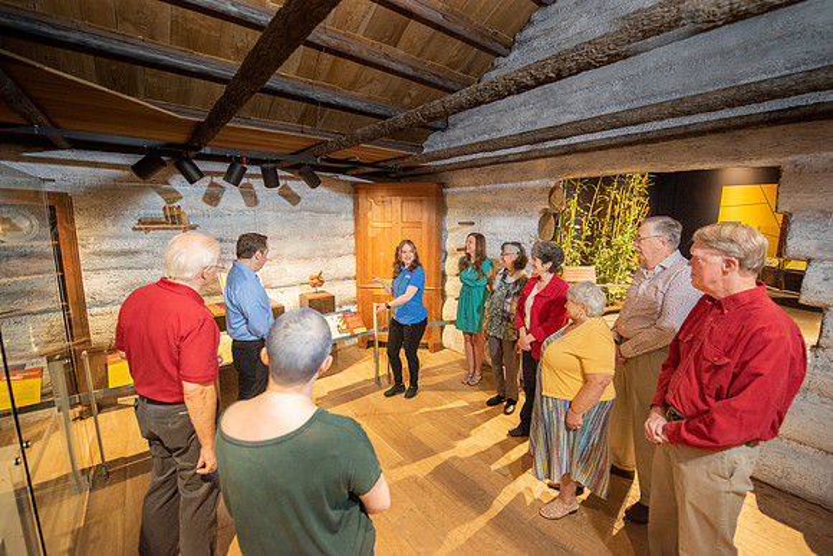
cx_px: 427
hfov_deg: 101.8
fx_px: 338
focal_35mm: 15
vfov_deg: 78.8
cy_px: 278
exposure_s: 1/125
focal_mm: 14
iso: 1600
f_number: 2.8
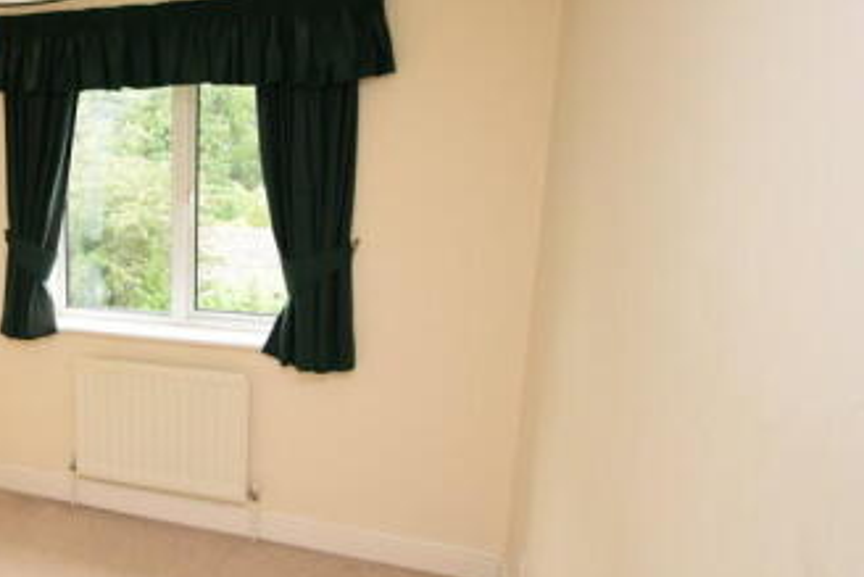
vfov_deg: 43.6
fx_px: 720
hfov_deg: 53.9
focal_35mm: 30
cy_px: 317
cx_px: 83
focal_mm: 10
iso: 800
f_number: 5
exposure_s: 1/100
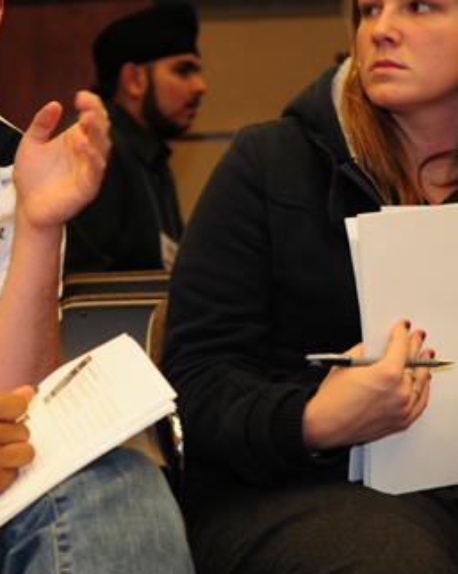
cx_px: -70
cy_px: 208
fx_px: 2612
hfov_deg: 9.9
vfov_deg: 12.5
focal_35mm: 154
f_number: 4
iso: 500
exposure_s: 1/80
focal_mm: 55
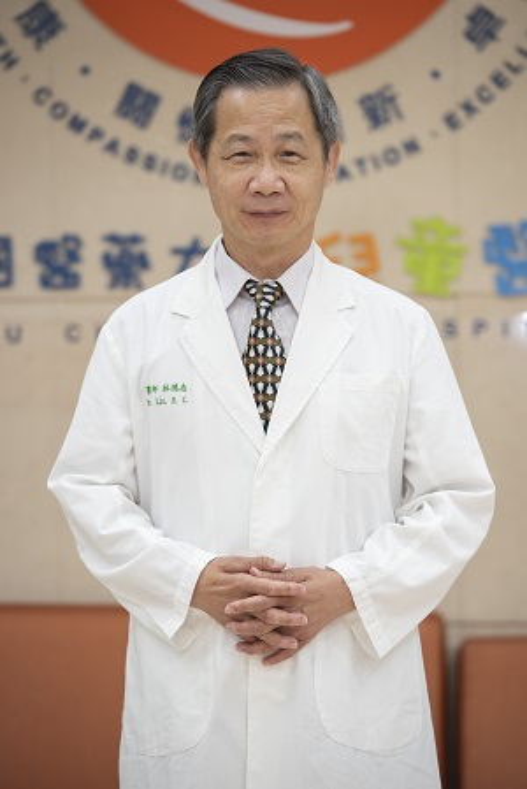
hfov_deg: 8.3
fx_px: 3617
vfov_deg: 12.4
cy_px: 394
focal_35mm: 165
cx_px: 264
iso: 800
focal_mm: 165
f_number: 4
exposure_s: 1/125
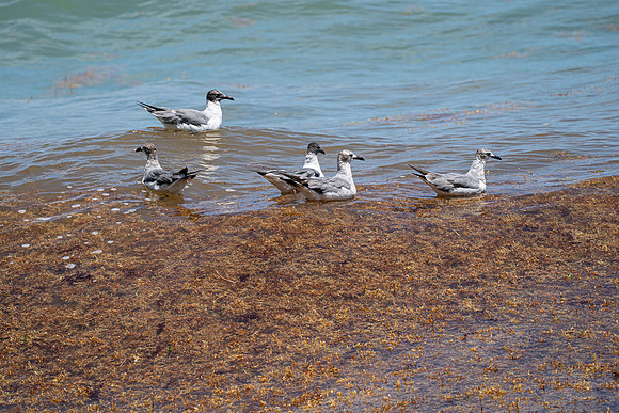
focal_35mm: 400
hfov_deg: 5.2
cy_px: 206
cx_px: 310
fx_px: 6879
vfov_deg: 3.4
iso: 640
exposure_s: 1/1250
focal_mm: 400
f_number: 10
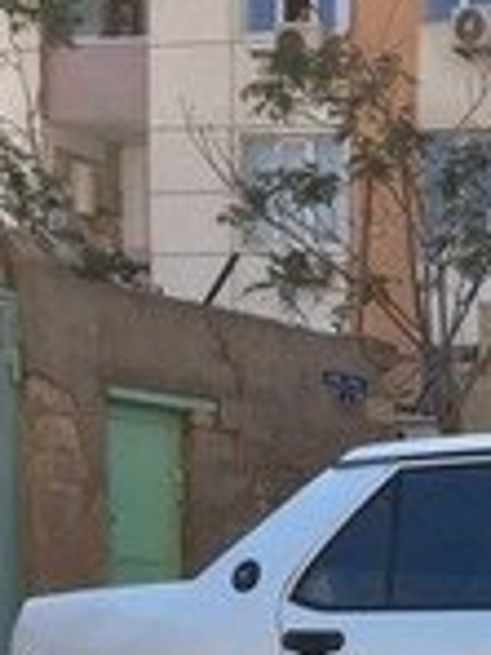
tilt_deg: -6.8
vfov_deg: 18.6
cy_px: 890
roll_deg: -3.4
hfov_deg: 14.1
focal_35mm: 97
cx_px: 770
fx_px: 1834
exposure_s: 1/1041
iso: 32
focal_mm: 4.15
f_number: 2.2
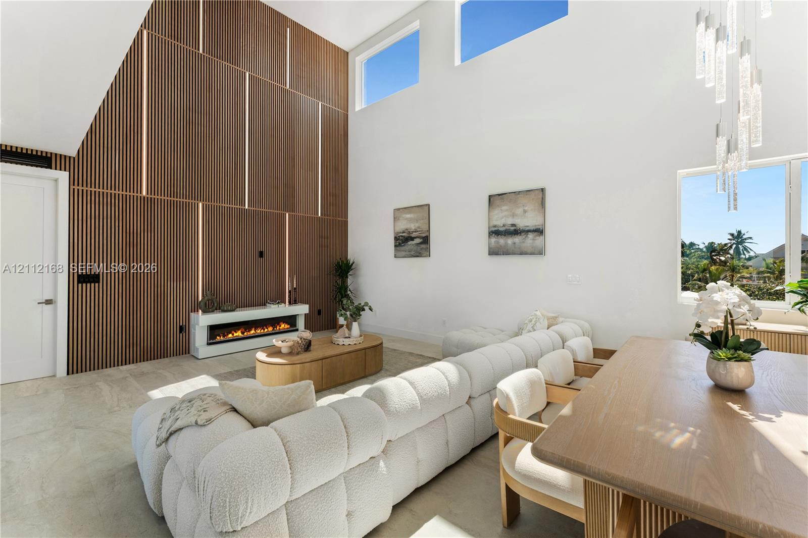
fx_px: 337
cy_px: 269
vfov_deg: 77.3
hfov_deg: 100.4
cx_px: 404
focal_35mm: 15
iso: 400
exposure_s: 1/50
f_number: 11
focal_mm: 15
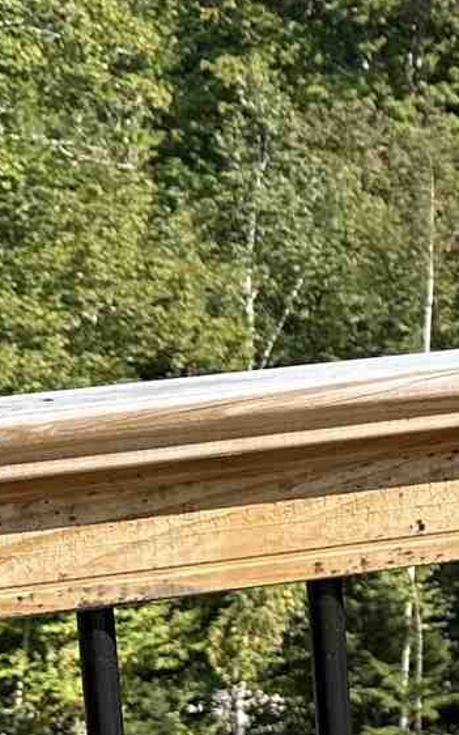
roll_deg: +2.6
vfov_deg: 15.0
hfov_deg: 8.2
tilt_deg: -7.8
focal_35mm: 139
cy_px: 252
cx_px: 1288
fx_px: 2783
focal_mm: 6.86
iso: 80
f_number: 1.78
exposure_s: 1/2110
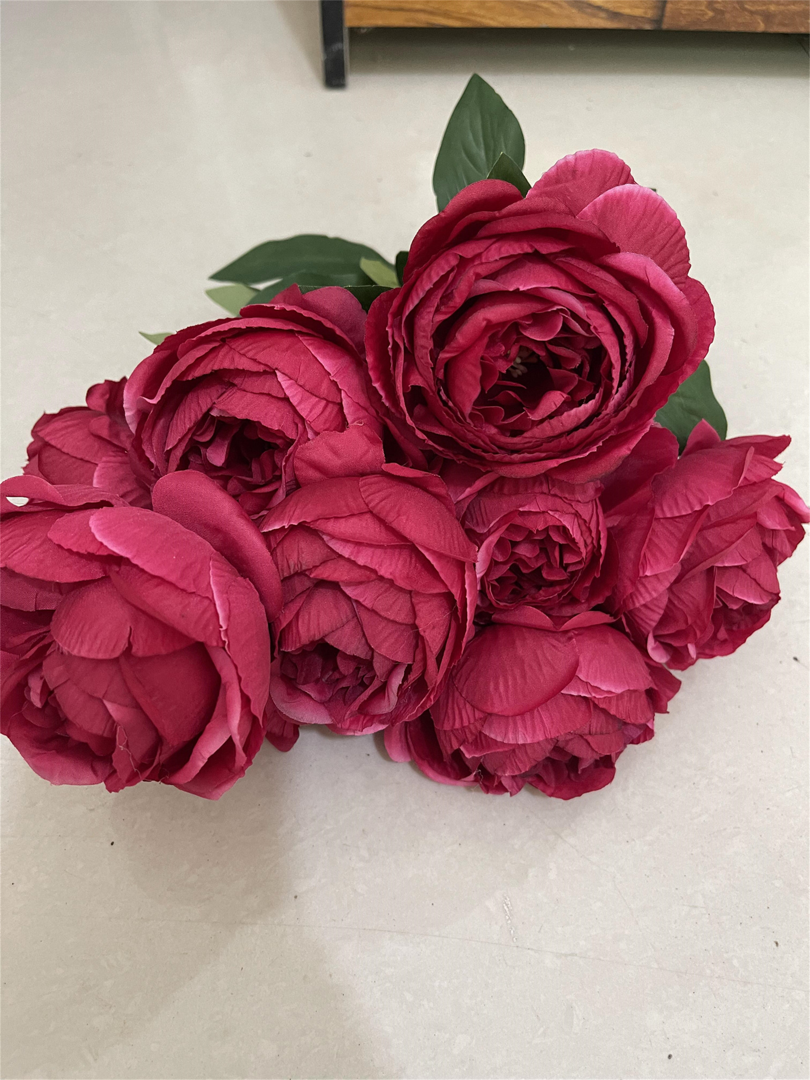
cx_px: 405
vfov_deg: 67.3
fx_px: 811
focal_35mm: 26
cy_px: 540
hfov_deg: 53.1
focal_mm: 5.1
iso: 320
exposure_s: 1/60
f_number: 1.6
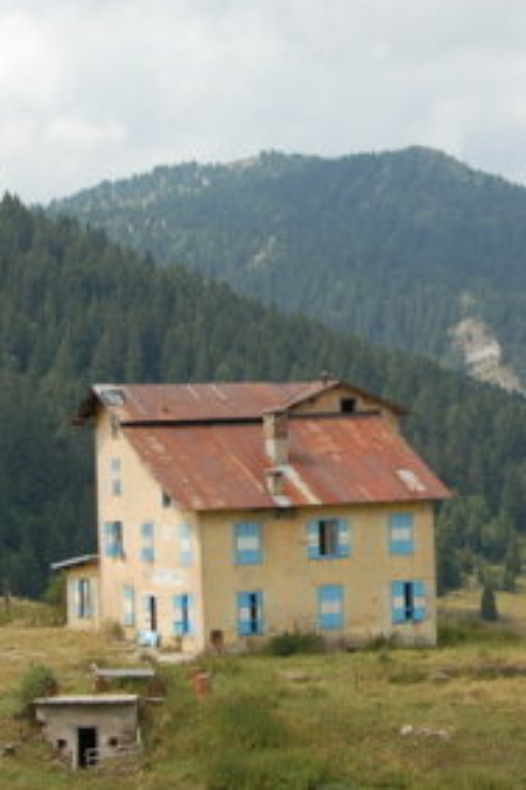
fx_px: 2235
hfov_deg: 13.4
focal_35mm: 102
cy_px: 342
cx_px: 381
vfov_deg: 20.0
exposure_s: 1/250
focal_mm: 32
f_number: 10
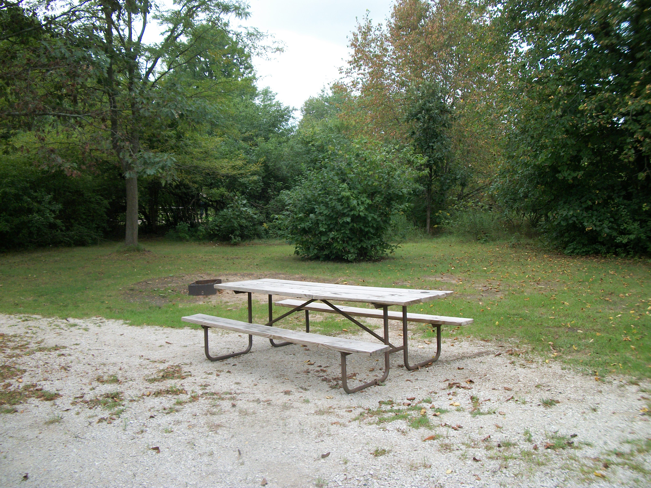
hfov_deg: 56.8
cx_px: 326
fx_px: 602
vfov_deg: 44.2
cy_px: 244
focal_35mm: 32
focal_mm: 5.7
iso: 80
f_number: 8.8
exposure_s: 1/50
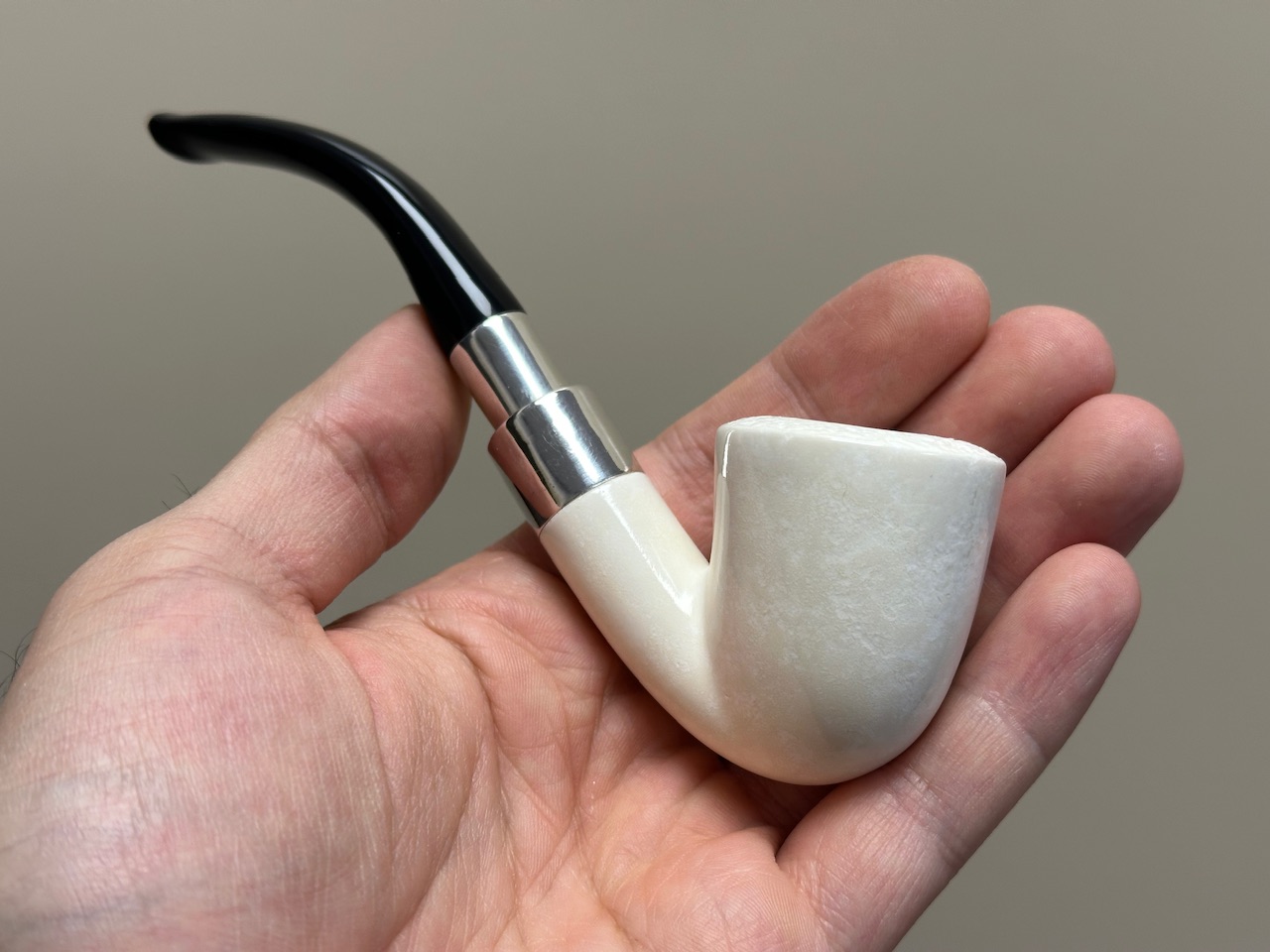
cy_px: 476
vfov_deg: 30.3
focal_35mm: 48
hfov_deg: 39.7
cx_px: 635
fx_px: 1761
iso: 64
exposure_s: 1/121
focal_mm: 6.86
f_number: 1.78
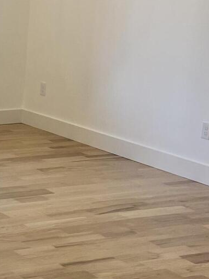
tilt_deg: -16.0
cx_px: -173
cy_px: 159
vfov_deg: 19.3
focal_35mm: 102
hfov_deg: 13.0
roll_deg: -0.4
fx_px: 822
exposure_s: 1/120
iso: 64
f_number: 1.6
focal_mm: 5.1
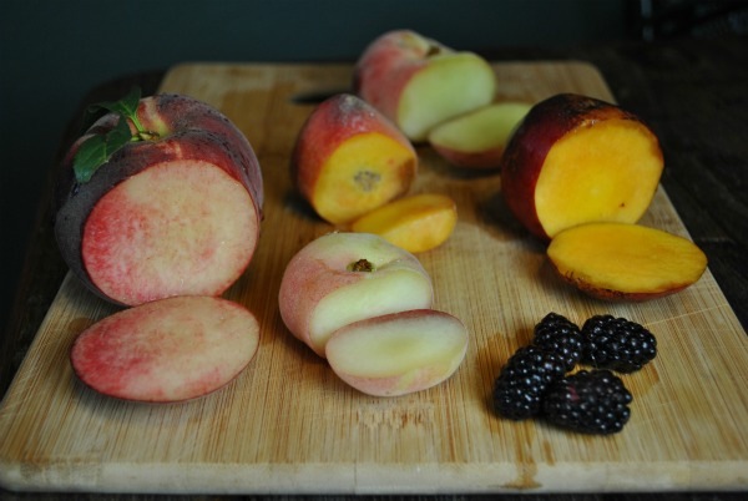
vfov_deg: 30.0
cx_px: 374
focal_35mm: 45
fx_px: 936
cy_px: 250
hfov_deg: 43.5
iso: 220
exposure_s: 1/60
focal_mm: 30
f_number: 4.5
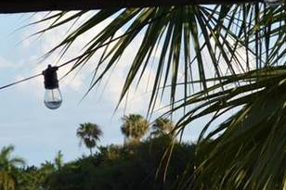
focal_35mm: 274
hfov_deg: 7.3
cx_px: -208
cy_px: 264
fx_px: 2176
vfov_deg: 5.0
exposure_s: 1/200
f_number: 7.1
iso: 100
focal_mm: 44
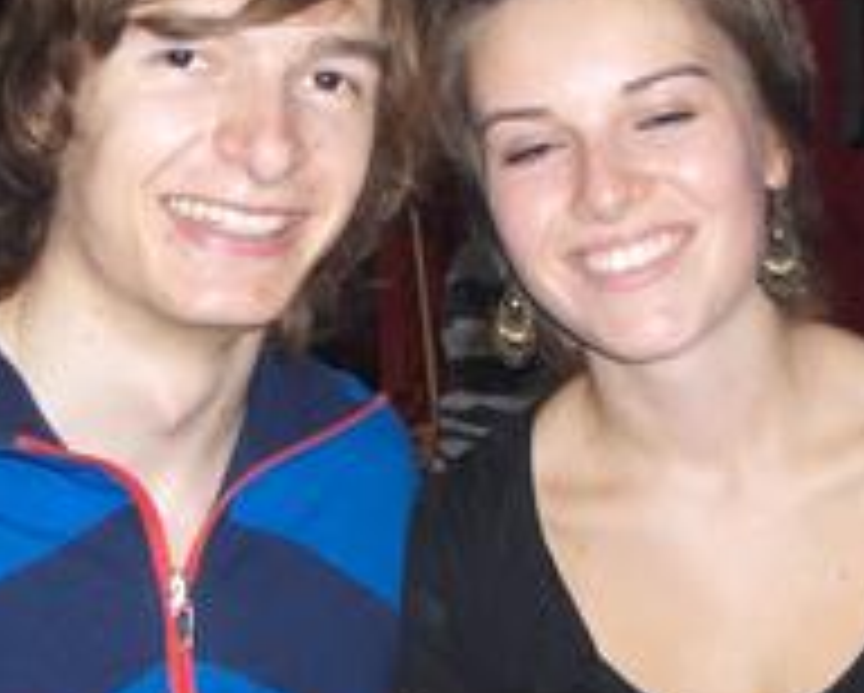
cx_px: 374
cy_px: 405
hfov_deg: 22.7
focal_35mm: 84
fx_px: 2150
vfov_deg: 18.3
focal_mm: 5.8
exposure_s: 1/60
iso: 100
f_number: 2.6
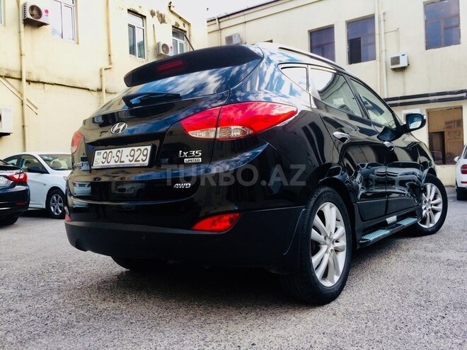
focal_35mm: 29
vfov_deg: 48.2
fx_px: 391
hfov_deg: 61.7
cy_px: 175
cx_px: 234
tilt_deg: -2.7
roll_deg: +1.8
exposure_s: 1/167
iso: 32
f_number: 2.2
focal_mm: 4.15
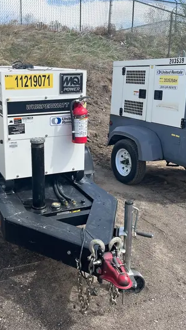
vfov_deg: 52.7
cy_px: 147
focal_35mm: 38
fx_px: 333
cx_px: 54
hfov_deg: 30.8
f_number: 1.6
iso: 50
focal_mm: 5.1
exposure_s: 1/1890
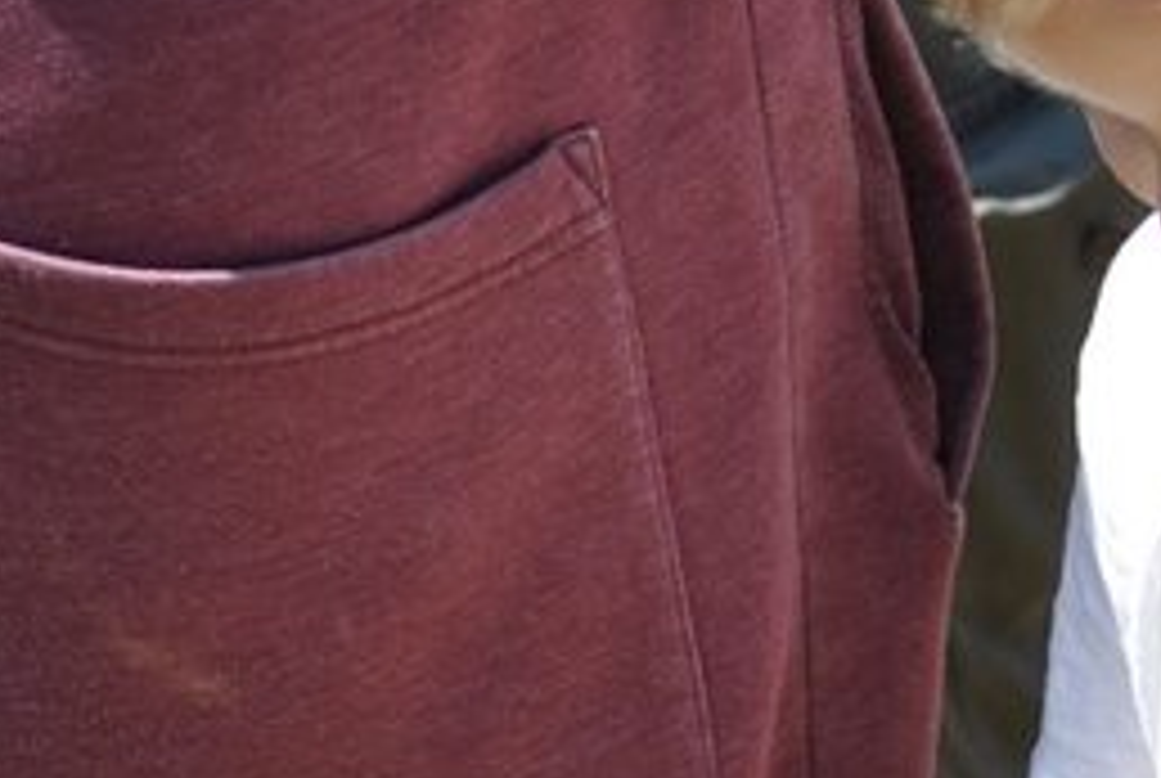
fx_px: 14150
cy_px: 229
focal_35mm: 438
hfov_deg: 4.7
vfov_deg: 3.2
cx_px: 1210
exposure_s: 1/640
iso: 200
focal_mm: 116
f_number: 4.8
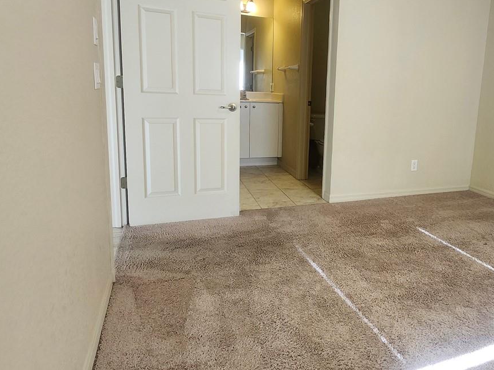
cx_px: 334
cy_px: 147
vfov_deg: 56.3
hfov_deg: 69.3
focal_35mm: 24
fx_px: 342
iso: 125
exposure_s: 1/60
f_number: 2.2
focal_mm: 1.74
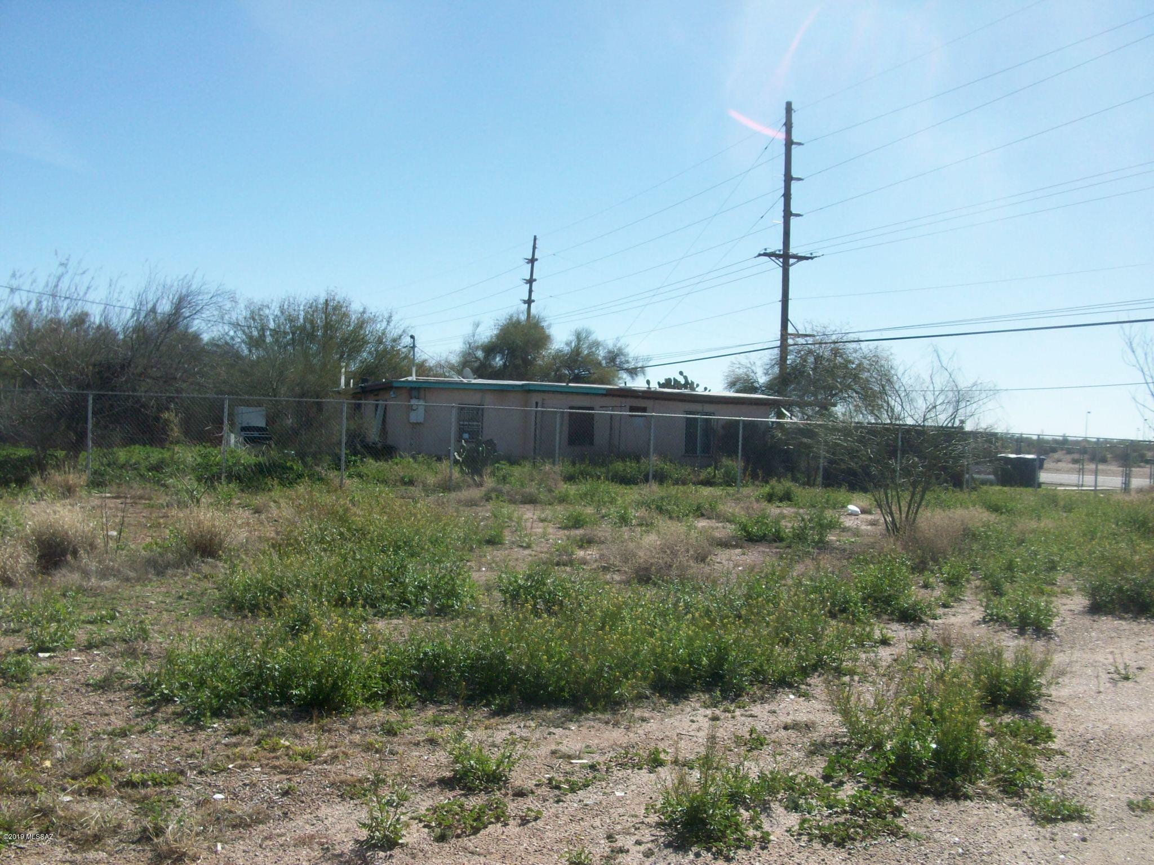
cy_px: 432
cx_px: 577
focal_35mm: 34
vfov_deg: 41.8
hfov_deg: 54.0
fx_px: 1133
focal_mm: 5.7
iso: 64
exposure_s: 1/355
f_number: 5.5
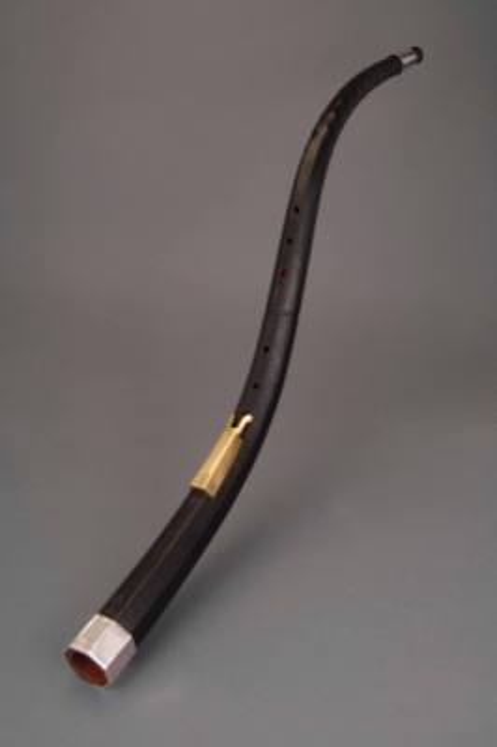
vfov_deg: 43.6
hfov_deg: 29.8
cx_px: 248
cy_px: 374
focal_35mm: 45
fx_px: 933
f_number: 16
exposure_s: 1/125
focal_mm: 30
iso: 100
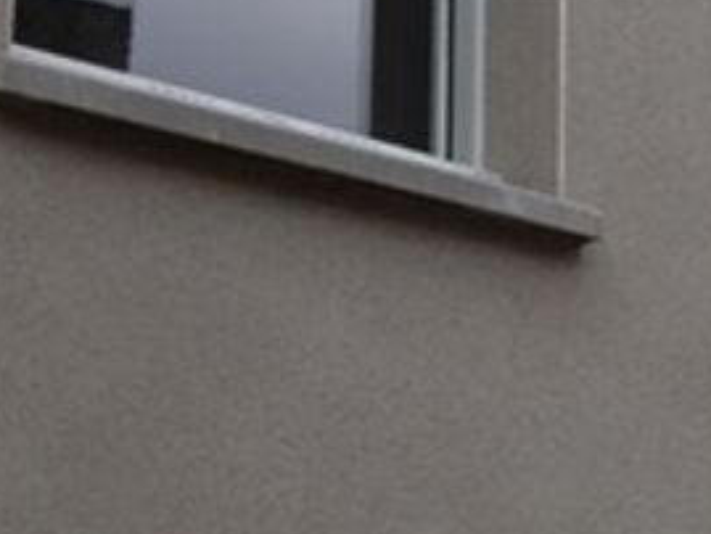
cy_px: 338
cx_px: 1052
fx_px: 2671
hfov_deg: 14.2
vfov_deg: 11.4
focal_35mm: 130
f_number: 2.4
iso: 64
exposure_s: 1/154
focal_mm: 4.28
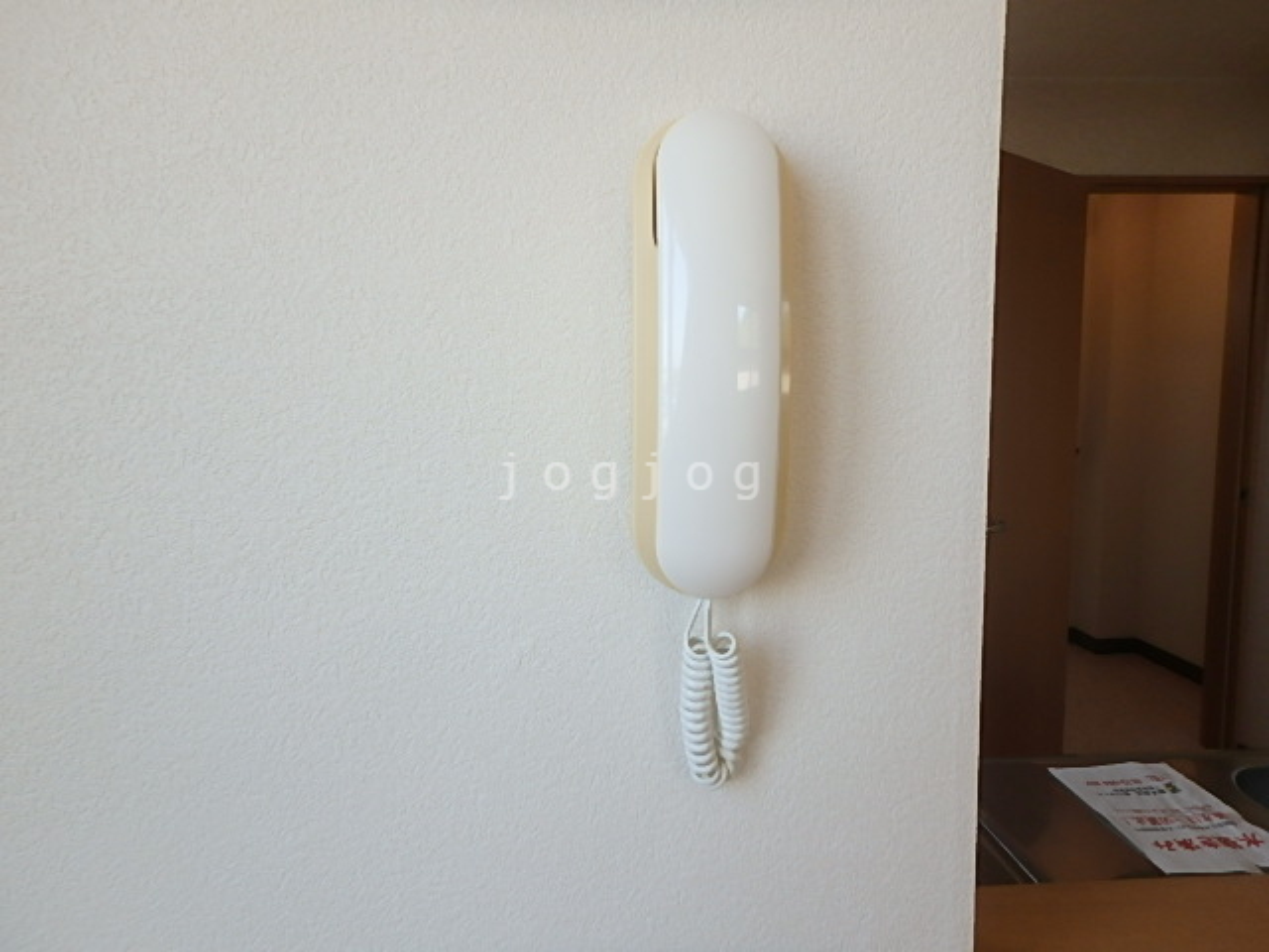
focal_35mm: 21
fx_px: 770
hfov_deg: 79.0
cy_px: 476
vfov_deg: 63.4
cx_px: 634
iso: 125
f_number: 3.5
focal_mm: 3.7
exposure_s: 1/80
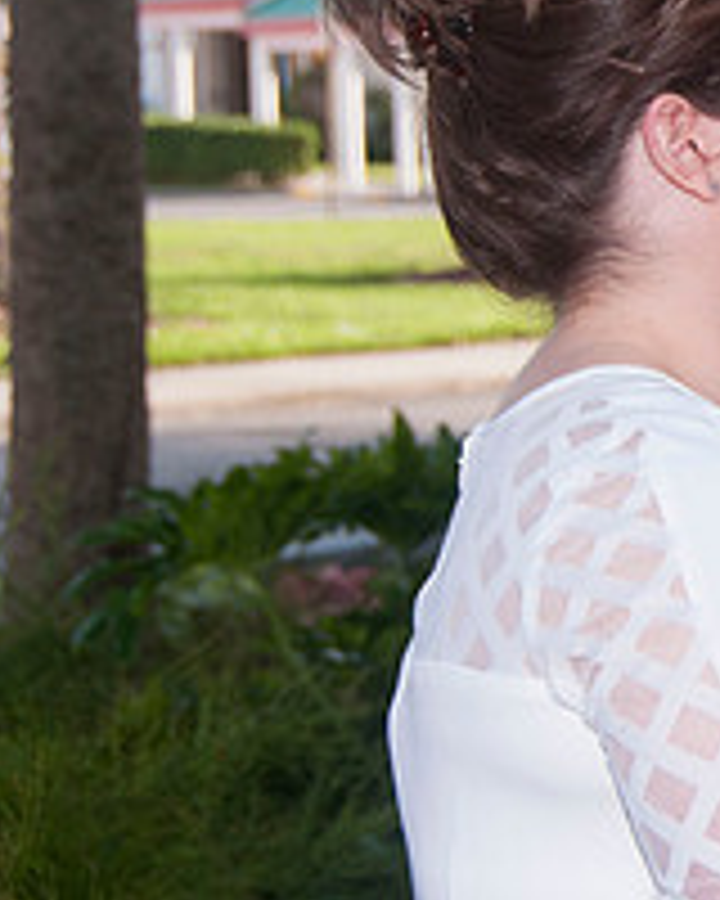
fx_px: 4768
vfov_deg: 10.8
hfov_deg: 8.3
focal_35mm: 179
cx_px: 1251
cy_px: 295
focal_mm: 44
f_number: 5.6
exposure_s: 1/250
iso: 200
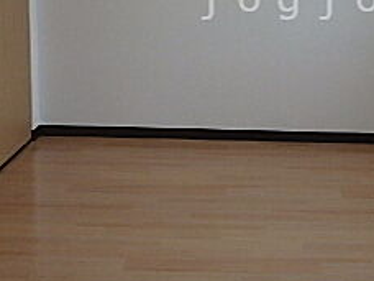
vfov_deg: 23.8
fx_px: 637
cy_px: 0
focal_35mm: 59
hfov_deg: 31.6
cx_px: 313
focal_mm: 3.7
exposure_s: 1/40
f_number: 3.5
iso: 200
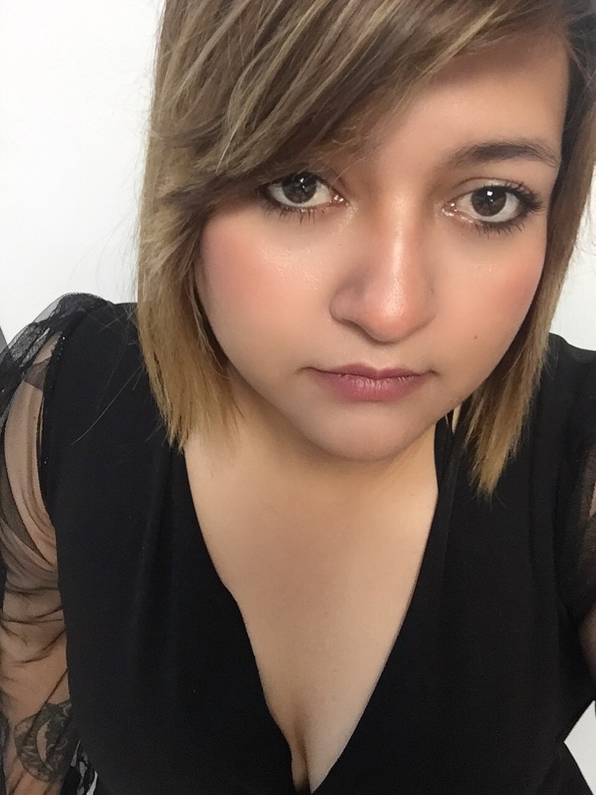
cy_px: 398
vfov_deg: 58.4
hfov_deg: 45.4
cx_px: 298
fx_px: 712
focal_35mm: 31
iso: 200
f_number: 2.2
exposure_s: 1/33
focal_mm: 2.65
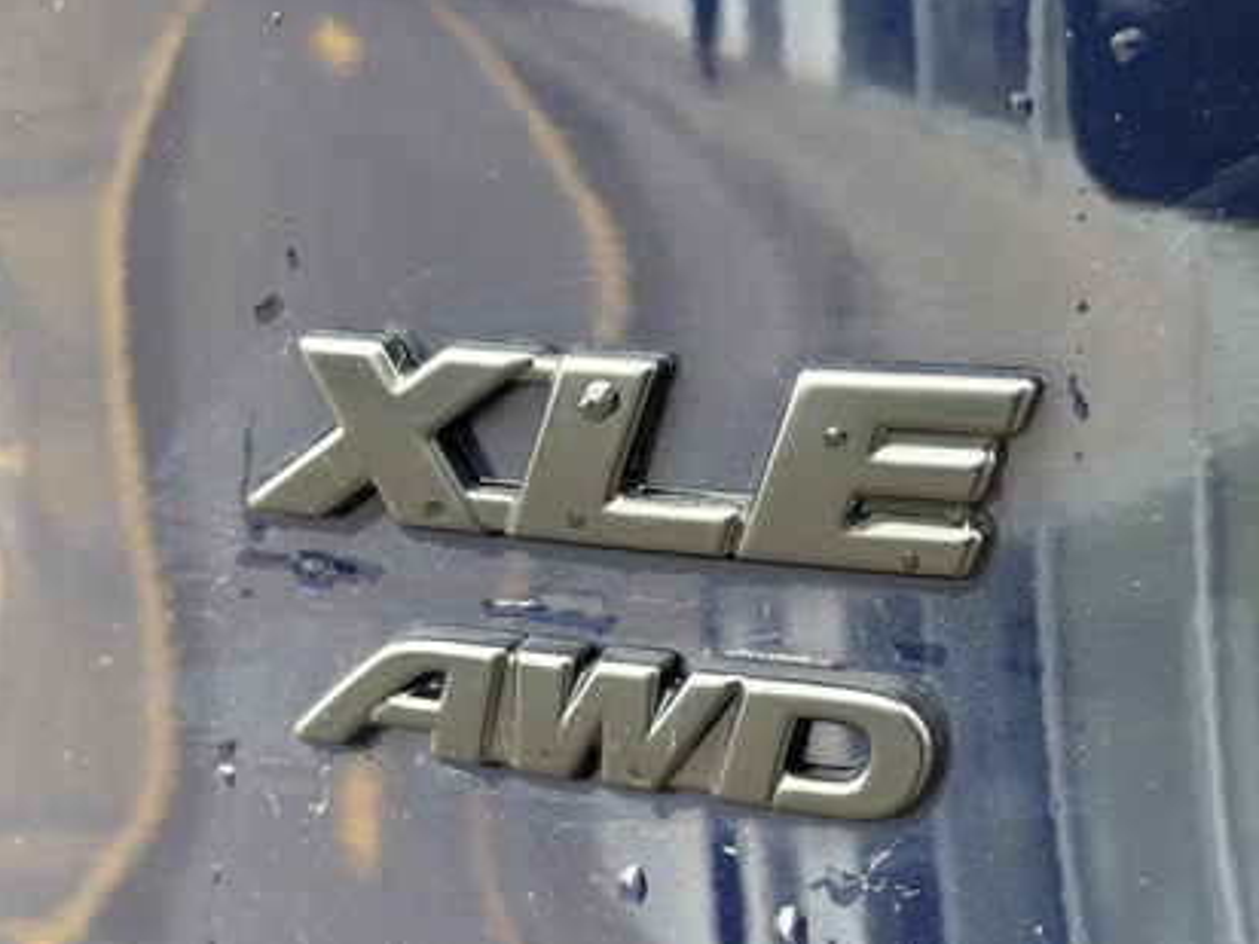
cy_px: 469
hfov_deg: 36.2
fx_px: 1928
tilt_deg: -15.6
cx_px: 633
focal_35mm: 53
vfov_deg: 27.5
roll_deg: -0.3
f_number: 1.6
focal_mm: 5.96
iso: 50
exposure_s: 1/85
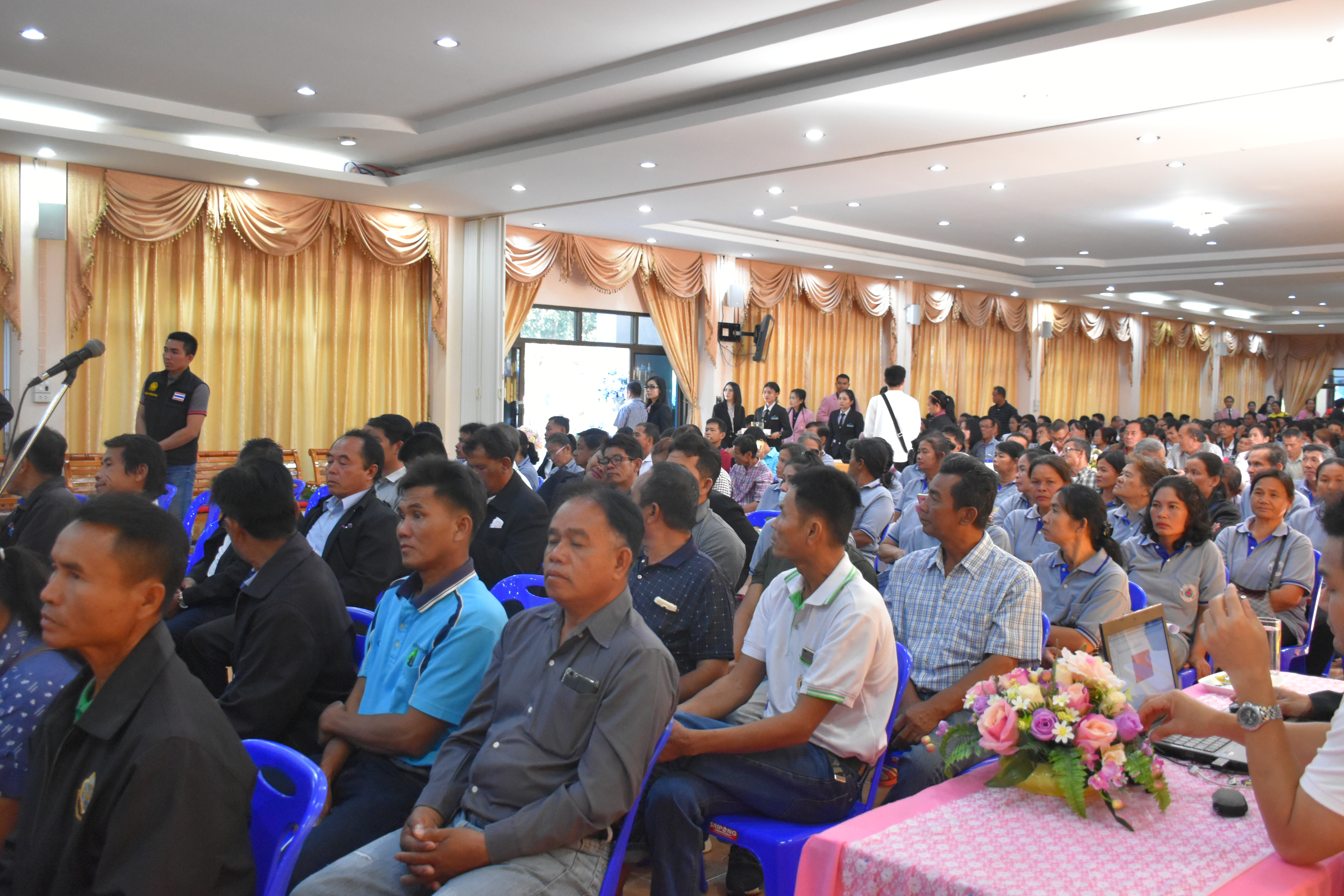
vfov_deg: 42.3
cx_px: 679
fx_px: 1157
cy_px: 443
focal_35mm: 31
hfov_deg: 60.3
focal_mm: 20
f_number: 4
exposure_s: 1/125
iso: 3200
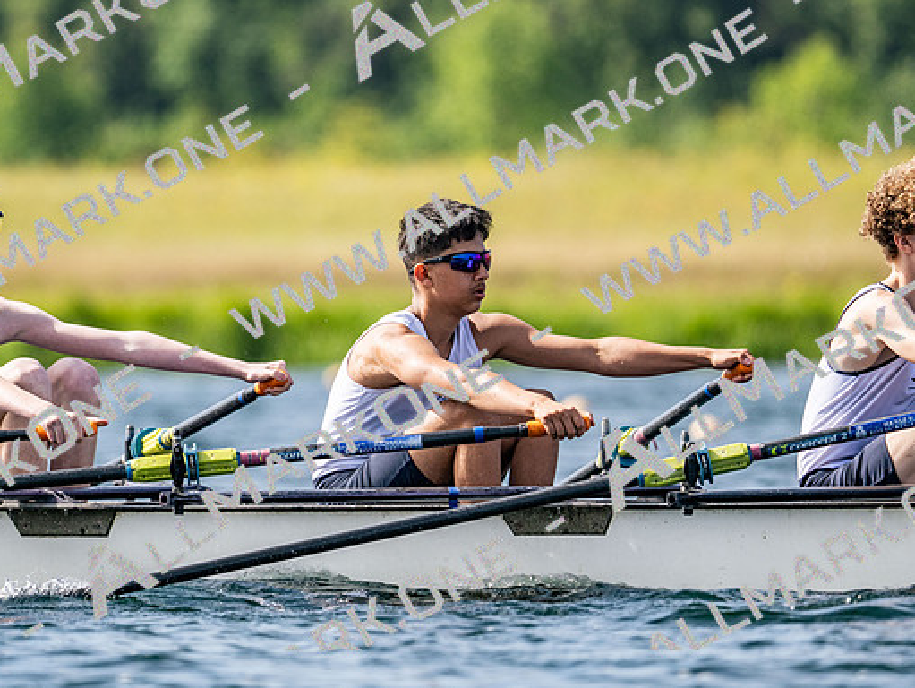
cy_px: 344
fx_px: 17299
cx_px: 449
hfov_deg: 3.0
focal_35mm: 654
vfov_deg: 2.3
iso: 280
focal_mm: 400
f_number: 4.5
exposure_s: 1/2500
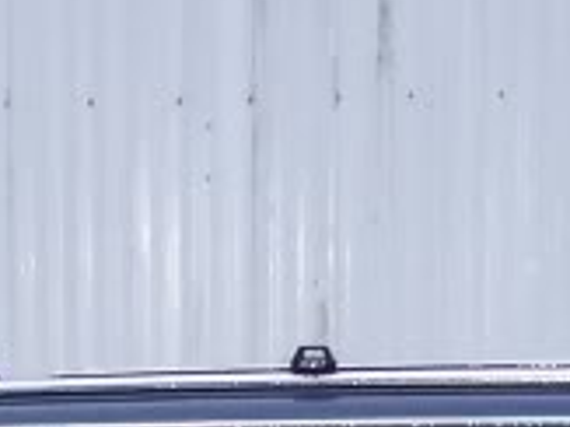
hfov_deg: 8.3
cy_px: 1144
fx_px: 3916
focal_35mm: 238
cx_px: 12
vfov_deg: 5.9
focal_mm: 8
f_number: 2.8
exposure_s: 1/30
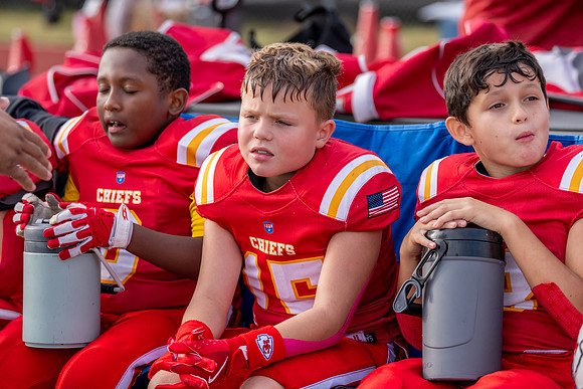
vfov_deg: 10.7
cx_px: 277
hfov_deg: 16.0
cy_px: 183
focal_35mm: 128
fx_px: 2074
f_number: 2.8
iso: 250
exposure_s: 1/2000
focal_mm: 103
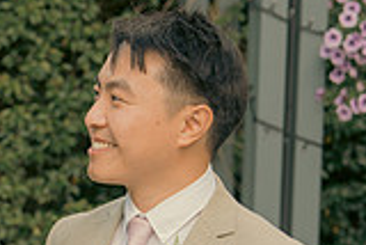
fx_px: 1913
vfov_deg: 7.2
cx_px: -197
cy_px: 317
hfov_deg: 10.5
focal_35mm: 188
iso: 125
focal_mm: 52
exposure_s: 1/250
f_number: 3.5
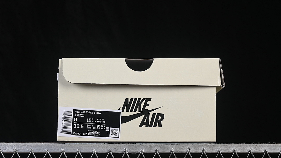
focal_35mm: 79
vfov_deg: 15.3
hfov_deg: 26.9
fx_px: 589
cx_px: 140
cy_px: 84
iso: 160
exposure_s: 1/80
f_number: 8
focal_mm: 50
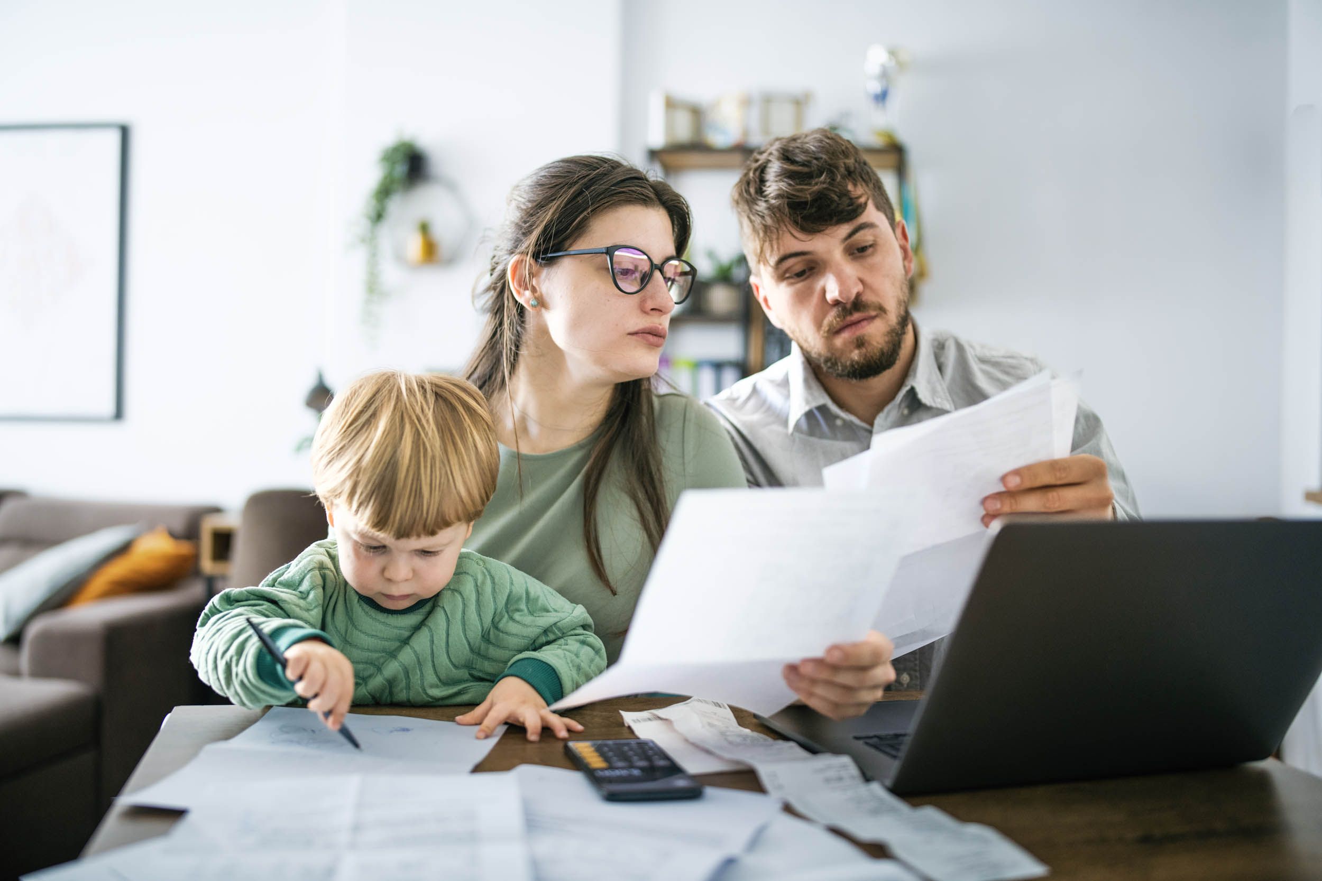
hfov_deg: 54.4
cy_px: 440
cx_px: 661
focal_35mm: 35
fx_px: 1285
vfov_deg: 37.9
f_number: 1.4
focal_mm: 35
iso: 400
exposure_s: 1/200
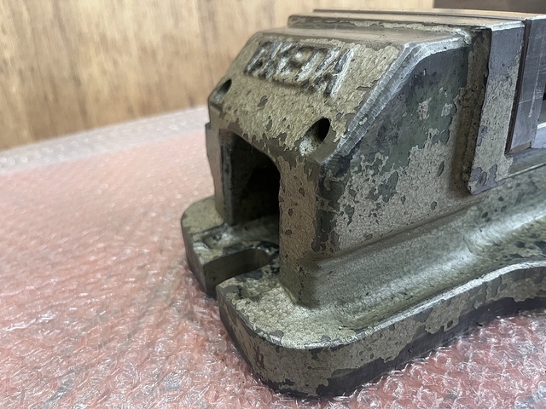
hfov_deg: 67.3
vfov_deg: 53.1
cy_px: 204
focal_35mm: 26
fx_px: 410
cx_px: 273
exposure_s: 1/60
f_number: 1.6
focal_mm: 5.1
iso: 160
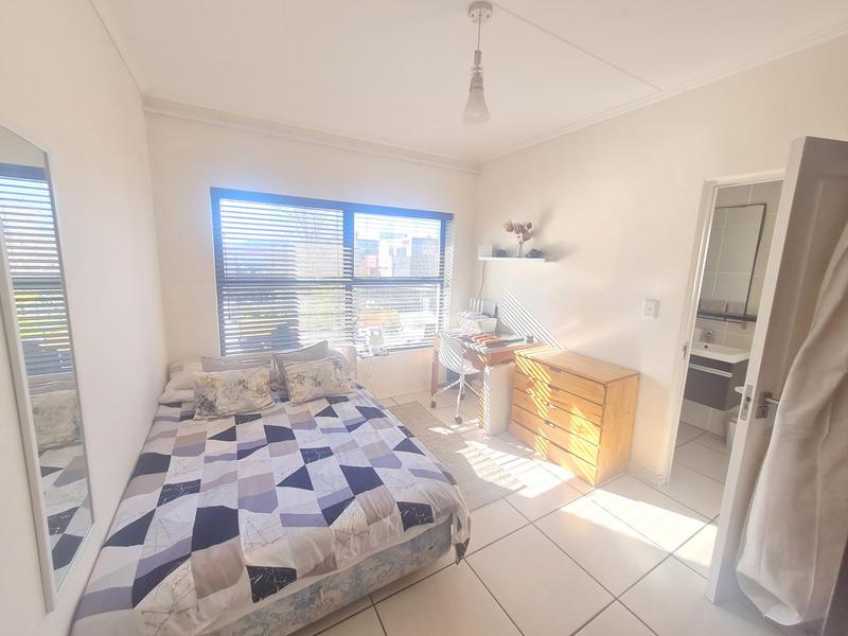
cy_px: 318
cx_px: 424
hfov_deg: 106.2
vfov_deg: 89.9
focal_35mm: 13
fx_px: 318
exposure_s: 1/100
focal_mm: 1.74
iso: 64
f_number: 2.2
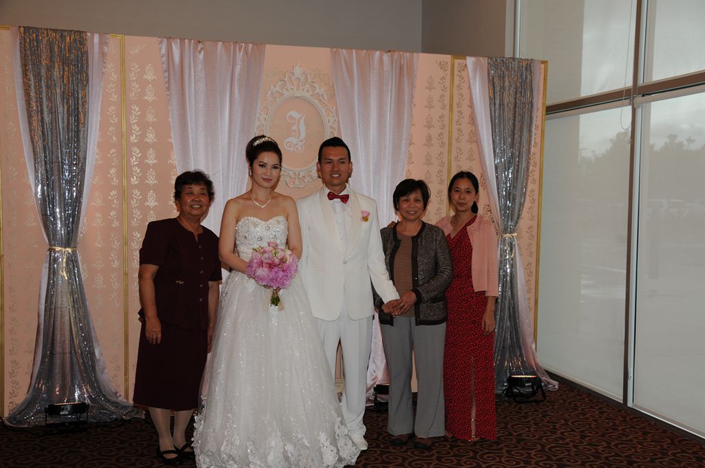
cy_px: 234
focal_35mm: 39
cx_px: 352
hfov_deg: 49.6
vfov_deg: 34.1
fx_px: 763
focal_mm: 26
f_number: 5.6
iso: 200
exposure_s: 1/50
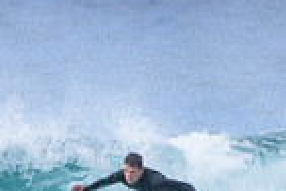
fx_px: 32617
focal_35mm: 4106
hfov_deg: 0.5
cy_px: 273
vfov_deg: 0.3
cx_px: 101
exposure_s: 1/2000
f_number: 11
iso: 1600
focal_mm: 1000
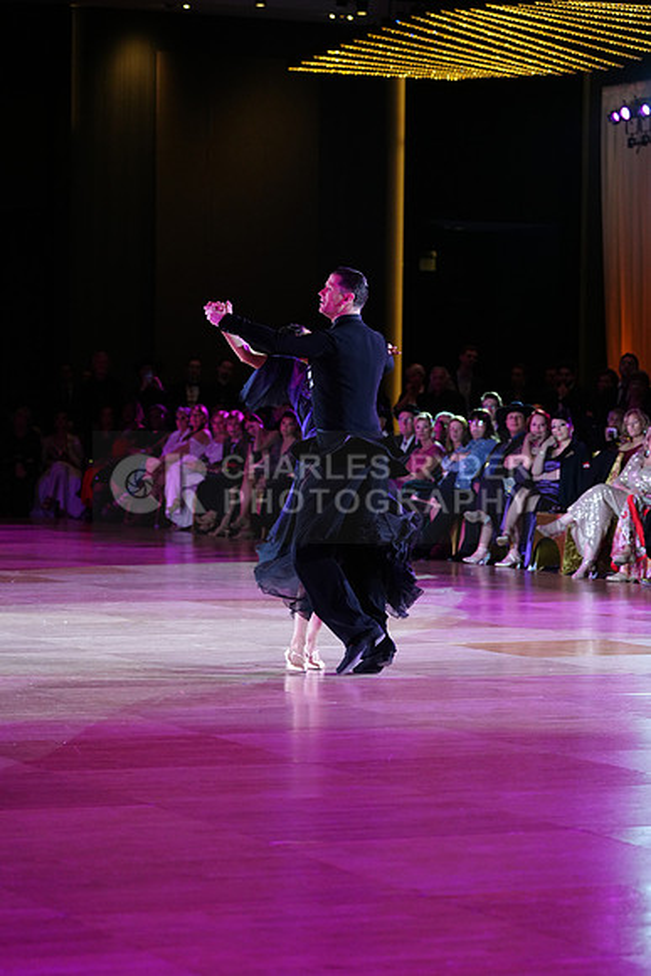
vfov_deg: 18.6
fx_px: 2982
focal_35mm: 110
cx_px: 326
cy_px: 488
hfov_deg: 12.5
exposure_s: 1/400
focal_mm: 110
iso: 2500
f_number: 4
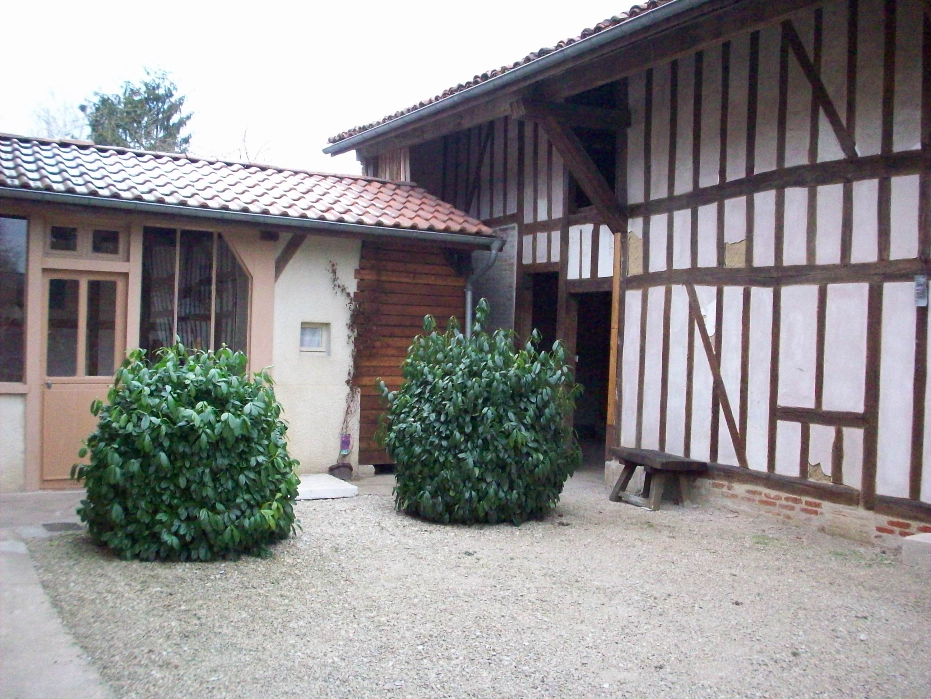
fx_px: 995
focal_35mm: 37
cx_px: 466
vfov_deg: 38.7
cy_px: 350
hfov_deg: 50.1
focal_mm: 6.2
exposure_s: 1/128
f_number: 2.8
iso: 532
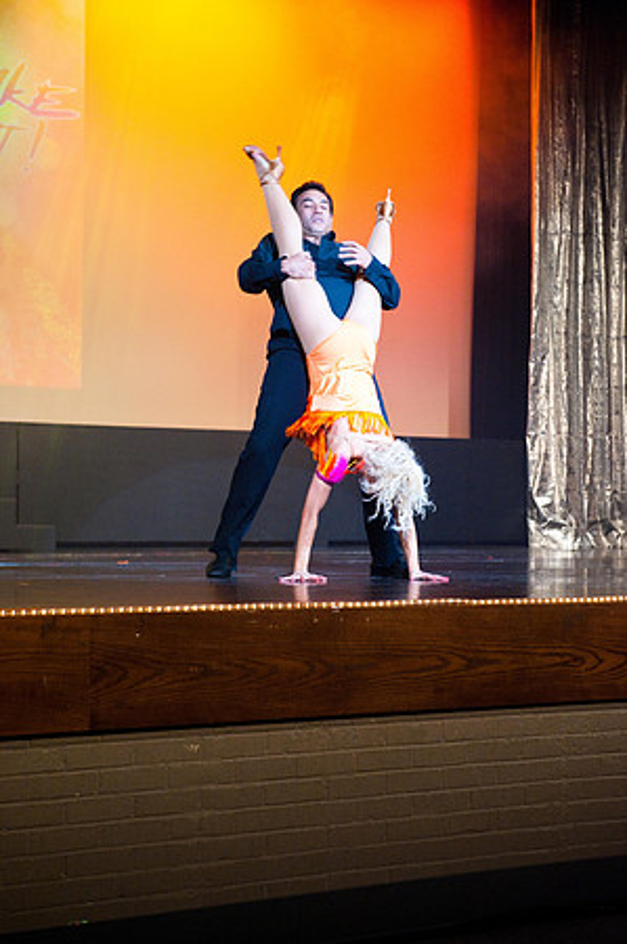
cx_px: 314
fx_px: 1833
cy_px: 472
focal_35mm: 70
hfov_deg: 19.4
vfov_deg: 28.9
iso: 3200
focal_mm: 70
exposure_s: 1/200
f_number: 5
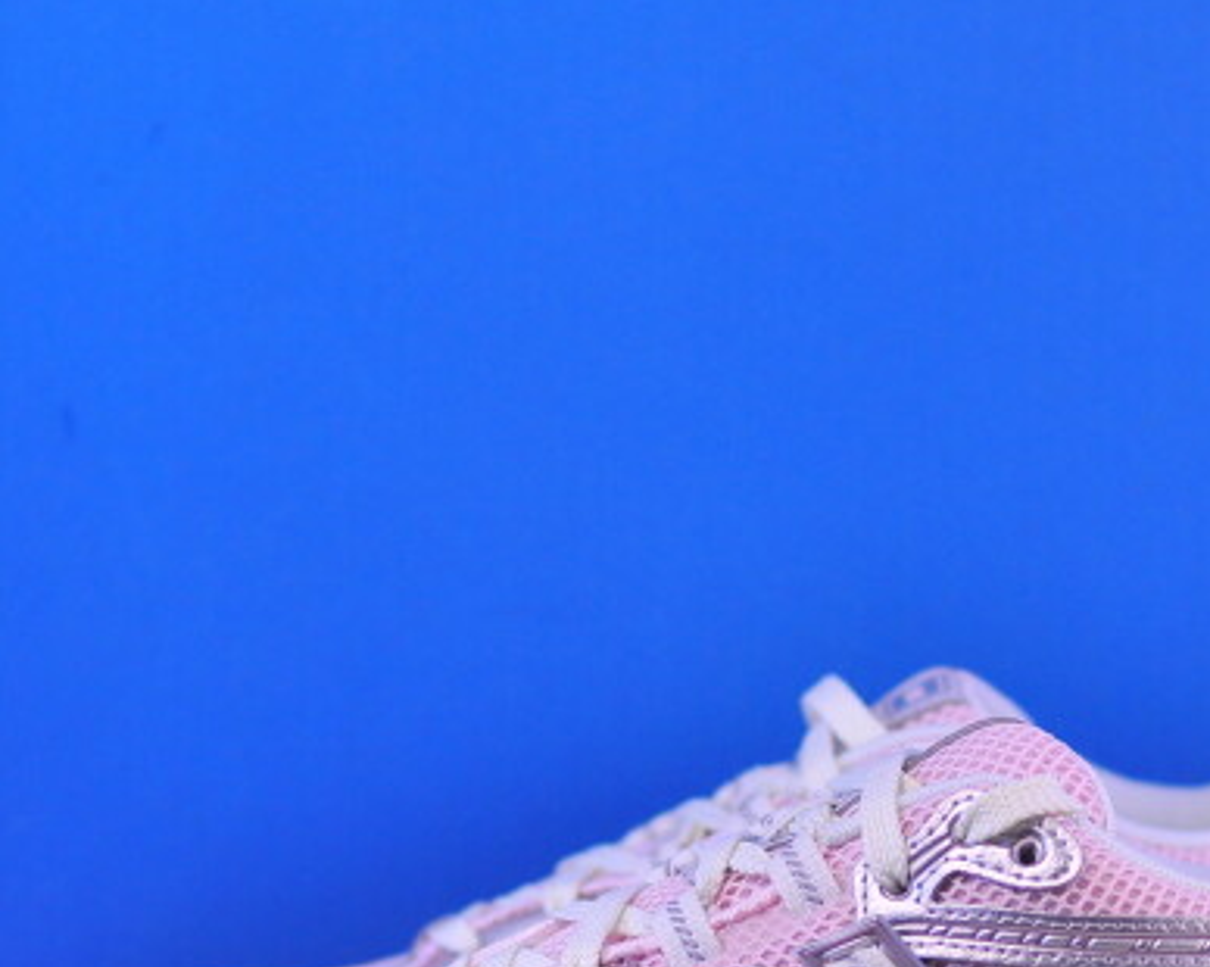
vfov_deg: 10.6
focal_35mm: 145
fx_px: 5190
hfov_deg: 13.3
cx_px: 792
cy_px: 791
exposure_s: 1/250
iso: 250
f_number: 3.2
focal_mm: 50
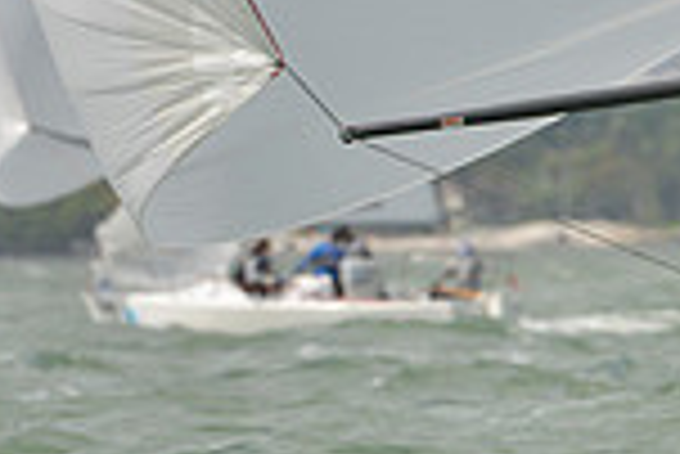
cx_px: 1175
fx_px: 24616
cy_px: 191
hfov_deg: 1.6
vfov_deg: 1.1
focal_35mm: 1302
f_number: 6.3
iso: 280
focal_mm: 340
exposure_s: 1/1600
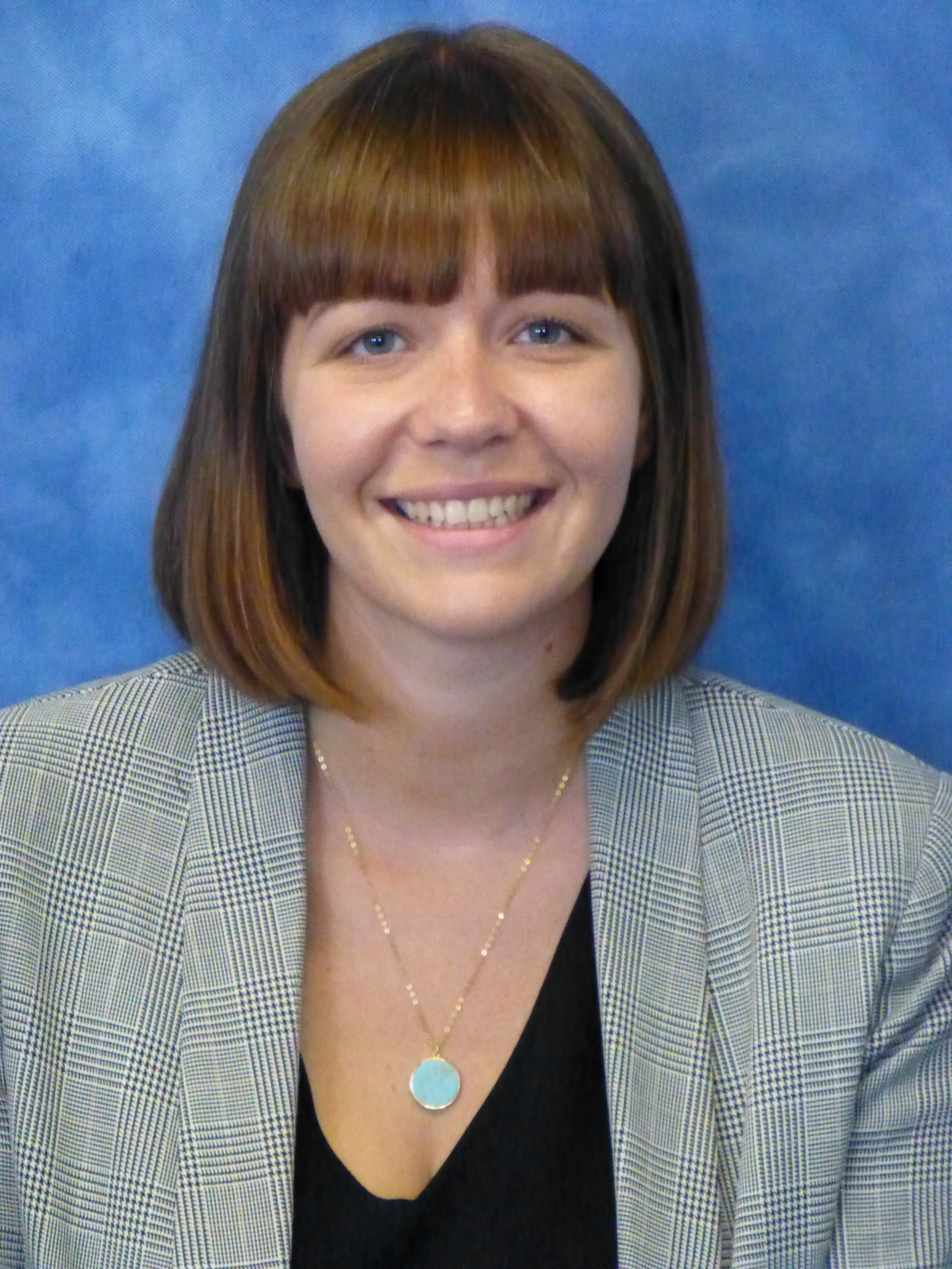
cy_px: 634
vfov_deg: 8.6
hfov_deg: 6.4
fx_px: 8471
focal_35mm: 231
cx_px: 476
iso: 3200
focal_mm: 41.3
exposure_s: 1/60
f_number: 5.6
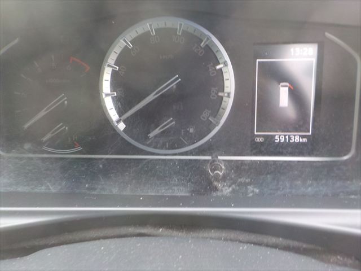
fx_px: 313
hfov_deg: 60.0
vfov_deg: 46.8
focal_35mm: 30
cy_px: 136
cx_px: 180
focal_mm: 4.1
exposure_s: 1/30
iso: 160
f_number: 3.3
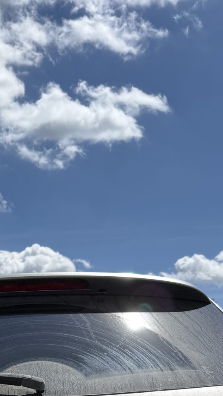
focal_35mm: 70
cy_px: 483
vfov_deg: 26.5
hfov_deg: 16.9
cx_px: 8
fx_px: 736
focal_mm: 6.76
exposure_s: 1/6173
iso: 80
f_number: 1.78
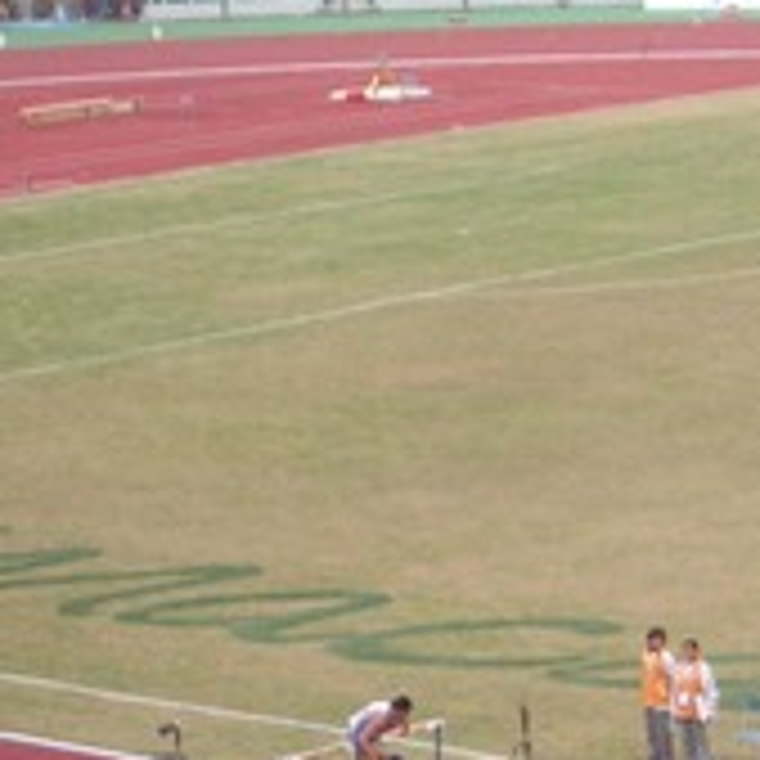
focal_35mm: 218
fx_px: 5415
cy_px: 589
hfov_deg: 8.0
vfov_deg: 8.0
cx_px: 612
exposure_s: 1/186
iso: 193
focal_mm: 13.6
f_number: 4.6
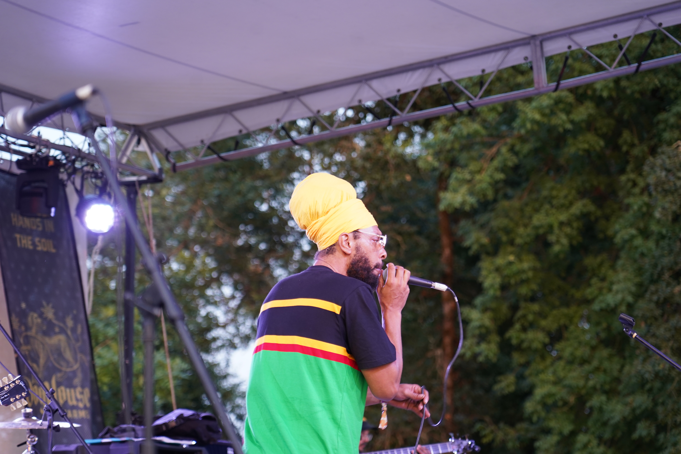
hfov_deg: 19.5
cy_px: 227
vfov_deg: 13.0
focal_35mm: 105
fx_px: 1986
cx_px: 340
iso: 1000
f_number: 4
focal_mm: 105
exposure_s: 1/160
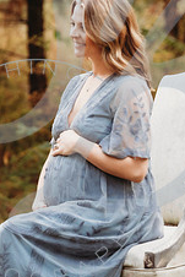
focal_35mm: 231
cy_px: 80
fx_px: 1778
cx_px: 92
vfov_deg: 8.9
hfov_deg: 6.0
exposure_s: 1/250
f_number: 2.8
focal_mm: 116
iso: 400
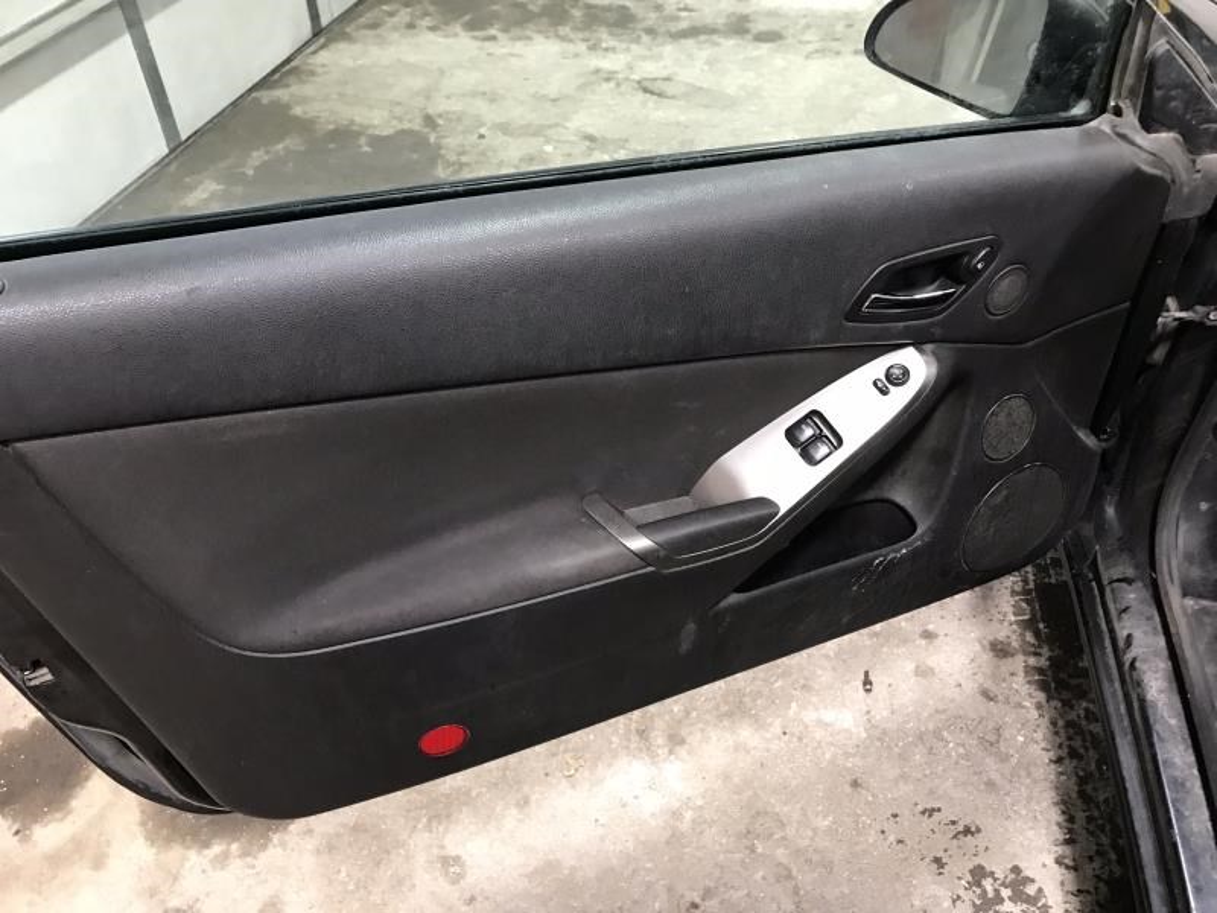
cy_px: 456
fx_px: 984
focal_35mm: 28
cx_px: 608
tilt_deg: -42.4
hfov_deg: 63.4
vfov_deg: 49.7
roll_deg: +1.4
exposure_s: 1/15
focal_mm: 3.99
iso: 50
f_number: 1.8
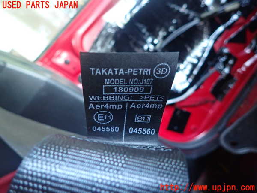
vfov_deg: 54.9
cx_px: 128
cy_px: 96
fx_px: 186
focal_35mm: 25
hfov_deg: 69.4
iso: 800
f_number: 2
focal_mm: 4.5
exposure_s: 1/25
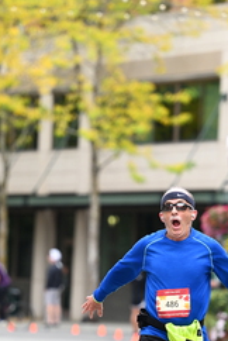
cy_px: 241
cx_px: 115
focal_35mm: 318
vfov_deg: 6.5
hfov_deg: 4.3
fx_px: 3012
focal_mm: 140
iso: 800
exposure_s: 1/2000
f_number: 2.8
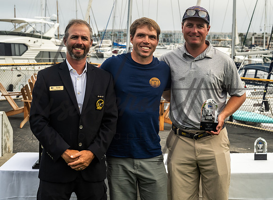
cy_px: 81
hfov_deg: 28.3
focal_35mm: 69
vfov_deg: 21.0
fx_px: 539
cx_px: 166
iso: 800
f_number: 7.1
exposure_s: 1/200
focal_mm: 53
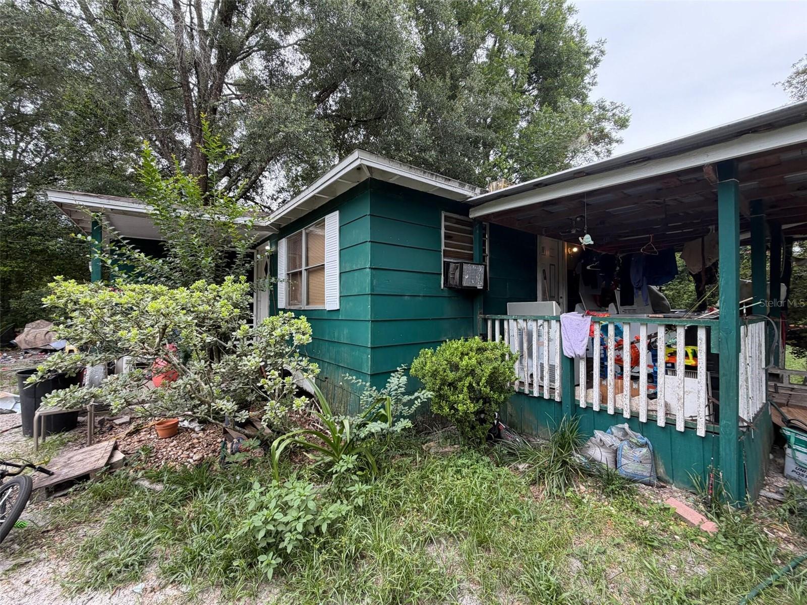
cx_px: 404
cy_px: 302
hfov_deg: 102.1
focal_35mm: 14
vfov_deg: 85.7
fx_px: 326
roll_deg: -0.5
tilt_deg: +2.3
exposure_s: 1/135
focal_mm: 2.22
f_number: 2.2
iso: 40
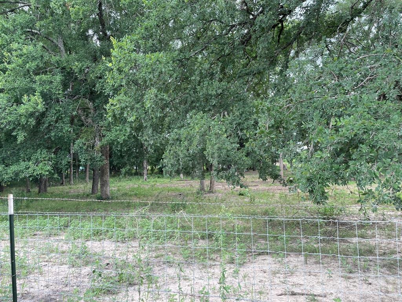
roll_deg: +0.3
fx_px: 302
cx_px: 201
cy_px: 151
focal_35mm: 26
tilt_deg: +4.7
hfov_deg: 67.3
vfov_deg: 53.1
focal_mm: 4.2
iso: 32
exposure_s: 1/231
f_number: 1.6
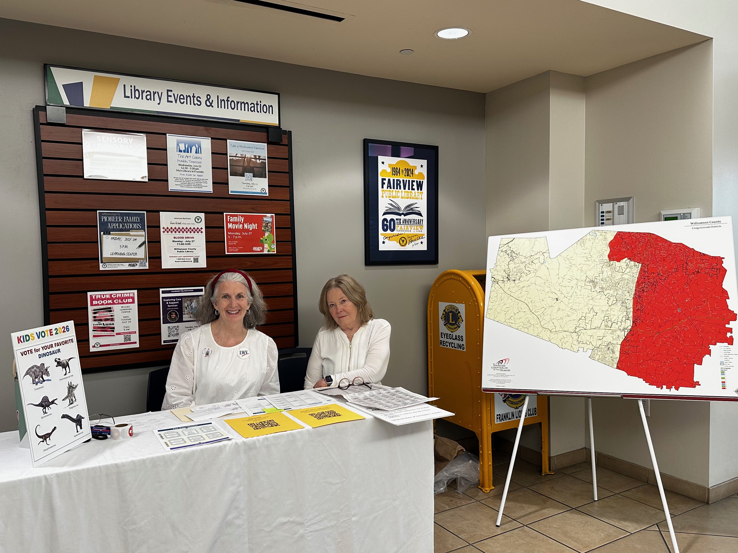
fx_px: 512
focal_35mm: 24
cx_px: 369
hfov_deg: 71.6
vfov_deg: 56.8
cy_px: 276
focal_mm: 6.86
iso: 125
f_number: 1.78
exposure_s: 1/60
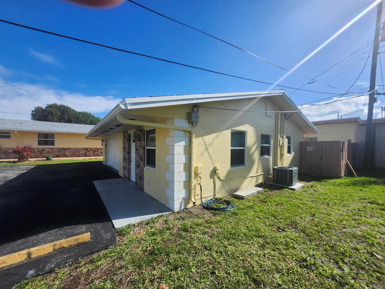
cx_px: 192
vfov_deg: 89.9
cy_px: 144
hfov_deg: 106.2
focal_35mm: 13
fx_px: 145
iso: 40
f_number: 2.2
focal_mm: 1.74
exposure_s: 1/2324
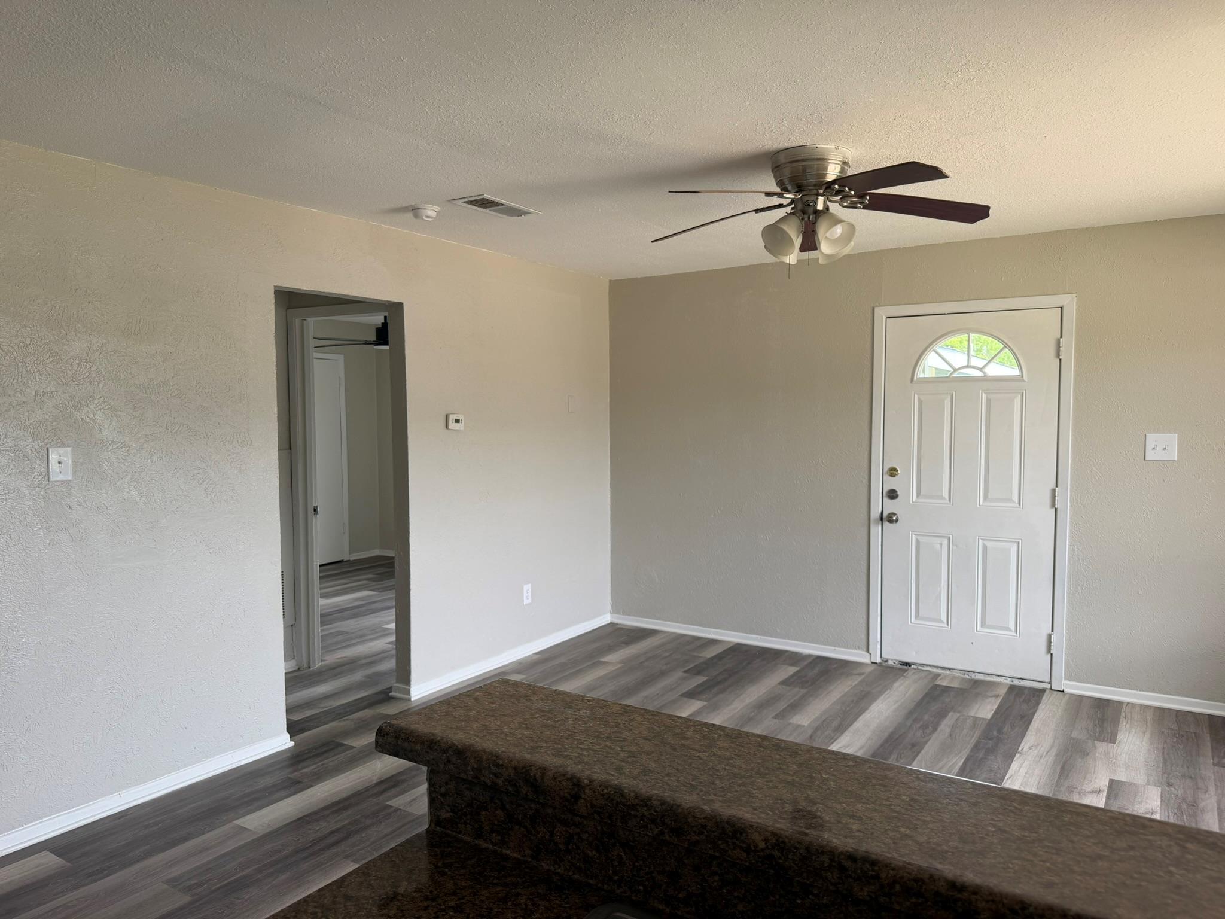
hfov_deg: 71.6
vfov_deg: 56.8
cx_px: 612
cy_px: 460
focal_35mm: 24
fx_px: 849
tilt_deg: -4.2
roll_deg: +0.2
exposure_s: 1/121
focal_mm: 6.76
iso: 64
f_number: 1.78
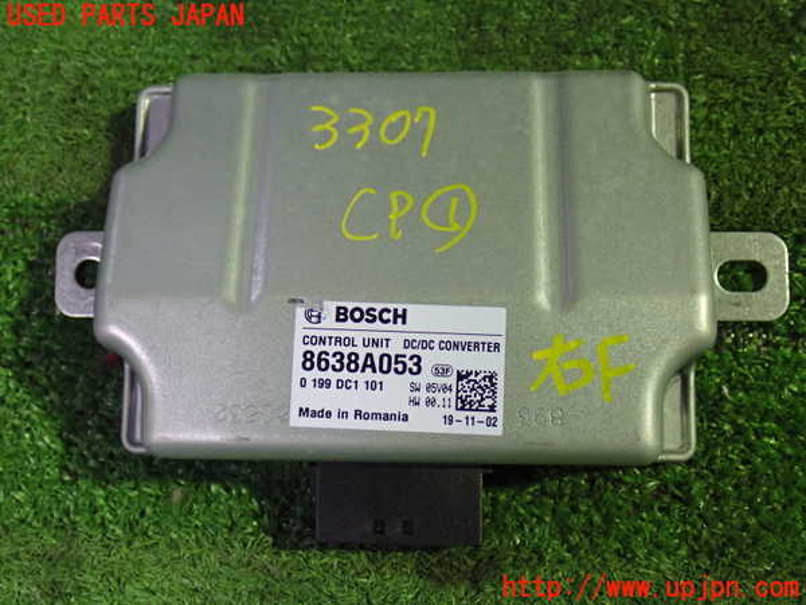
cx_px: 403
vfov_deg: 35.1
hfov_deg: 45.8
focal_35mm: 41
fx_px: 955
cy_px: 302
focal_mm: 7.31
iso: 640
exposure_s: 1/40
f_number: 2.8
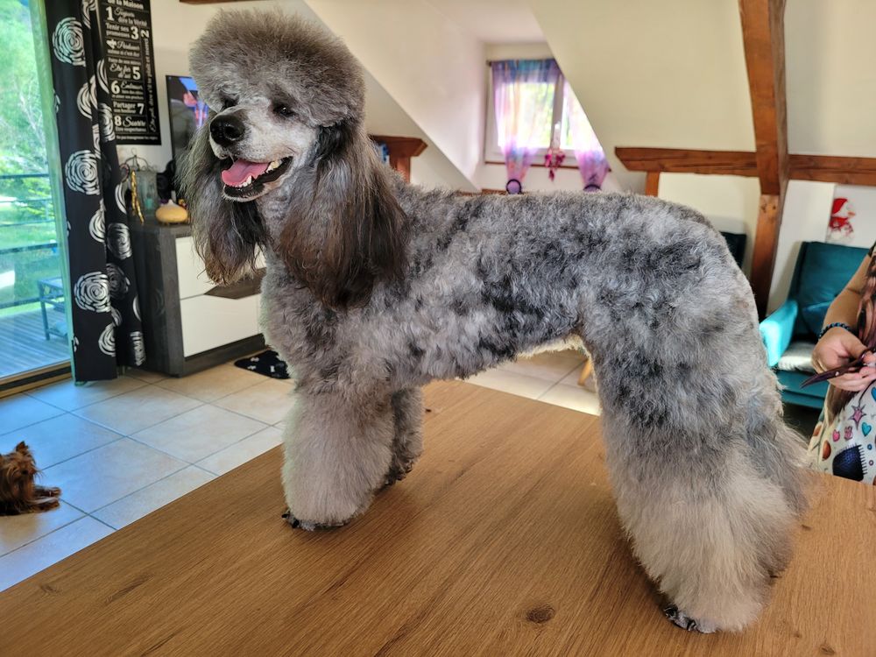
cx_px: 438
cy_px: 328
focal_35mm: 26
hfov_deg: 67.3
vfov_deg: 53.1
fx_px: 658
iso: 160
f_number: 1.8
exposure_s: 1/40
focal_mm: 5.4
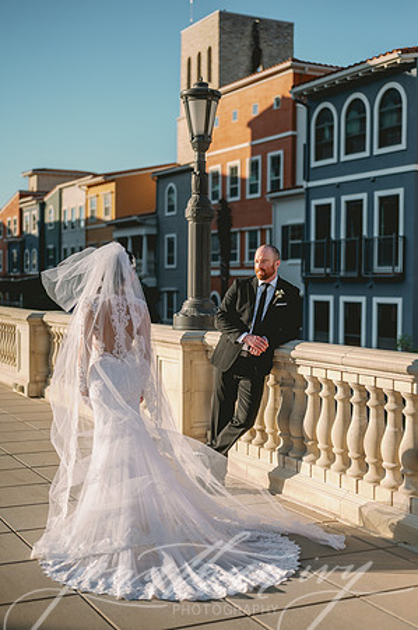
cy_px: 315
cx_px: 209
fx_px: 873
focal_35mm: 50
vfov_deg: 39.6
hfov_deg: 26.9
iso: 50
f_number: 2
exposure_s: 1/6400
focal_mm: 50
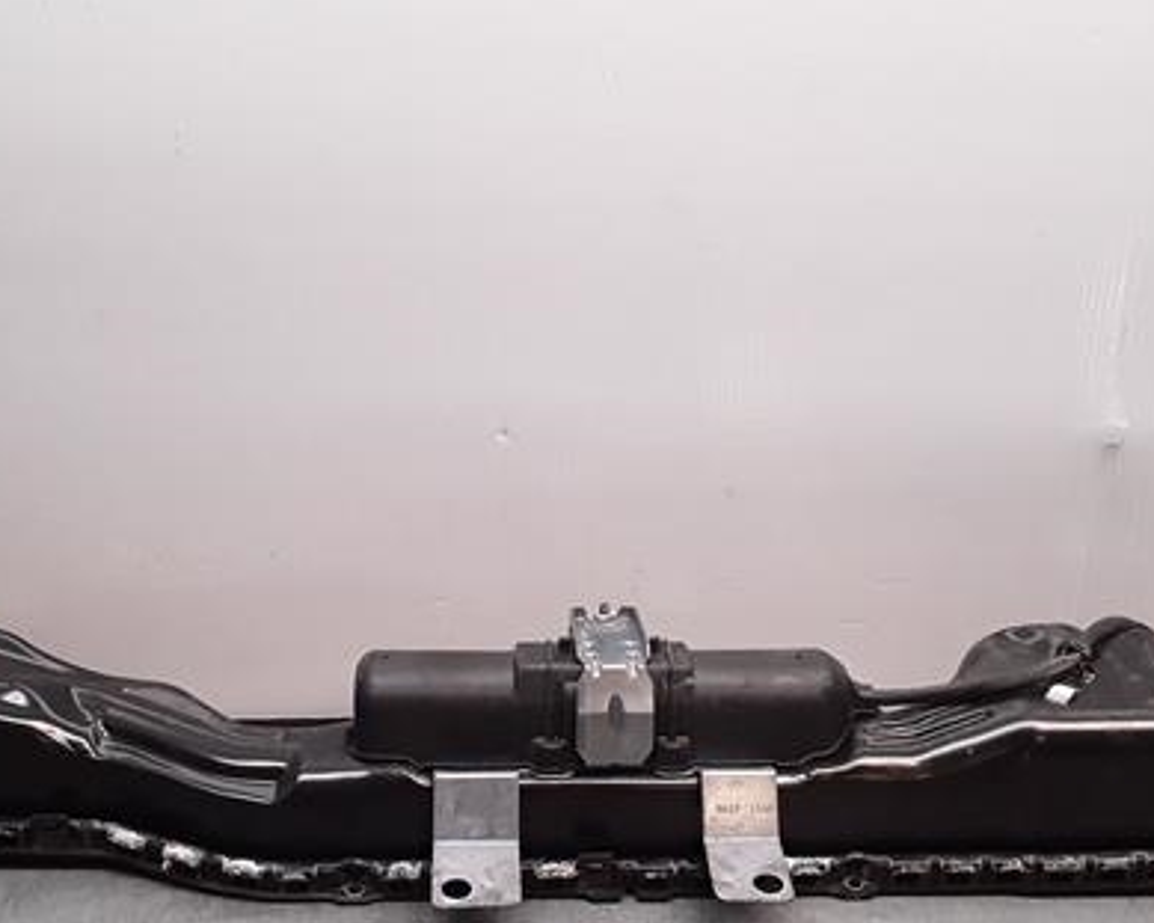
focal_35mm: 45
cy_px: 594
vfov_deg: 33.2
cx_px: 531
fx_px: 1537
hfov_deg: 41.1
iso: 100
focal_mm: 2.91
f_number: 1.9
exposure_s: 1/110
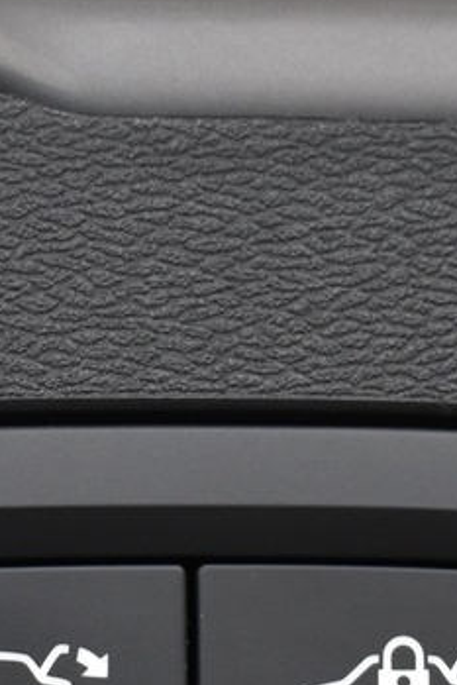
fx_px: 3975
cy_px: 685
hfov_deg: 6.6
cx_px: 220
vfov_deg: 9.8
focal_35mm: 209
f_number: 4.2
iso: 800
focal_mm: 30
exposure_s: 1/50
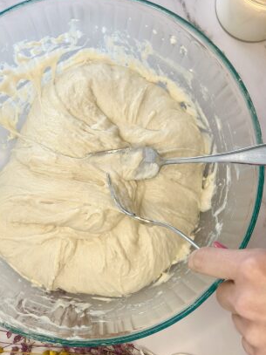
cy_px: 194
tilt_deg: -82.5
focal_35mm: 59
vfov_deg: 32.7
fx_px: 605
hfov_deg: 24.8
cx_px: 121
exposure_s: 1/141
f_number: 1.78
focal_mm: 6.86
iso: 80
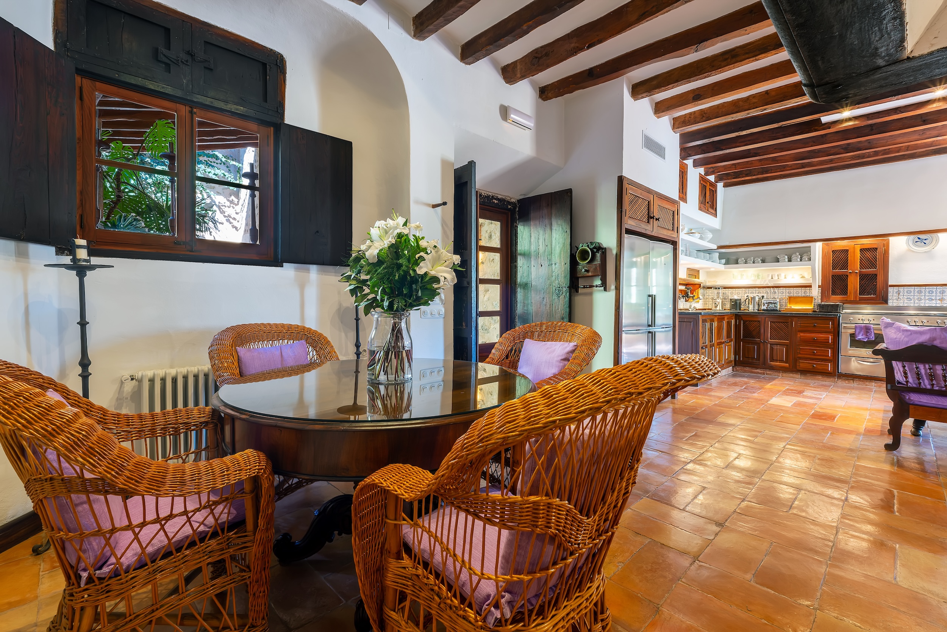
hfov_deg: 100.4
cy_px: 316
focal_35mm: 15
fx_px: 395
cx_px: 474
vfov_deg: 77.3
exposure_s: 1/1.67
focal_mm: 10
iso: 200
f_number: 8
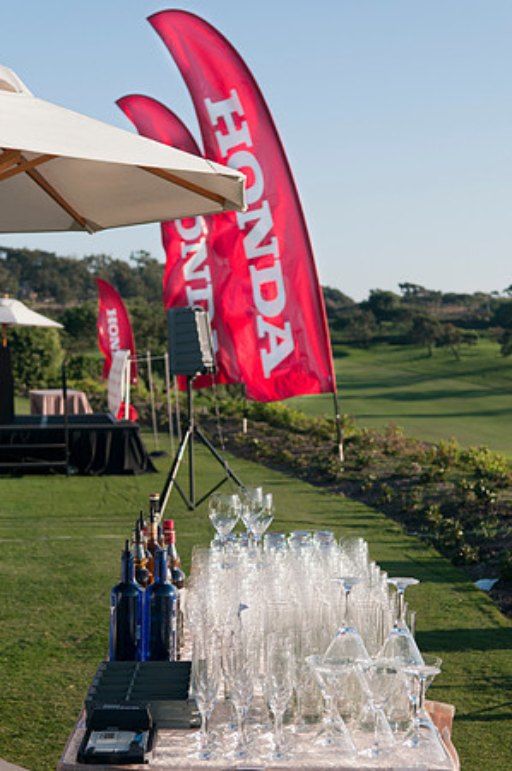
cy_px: 386
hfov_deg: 23.7
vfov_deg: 35.1
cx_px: 256
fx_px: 1219
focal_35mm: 57
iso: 200
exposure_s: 1/1000
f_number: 4
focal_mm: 38
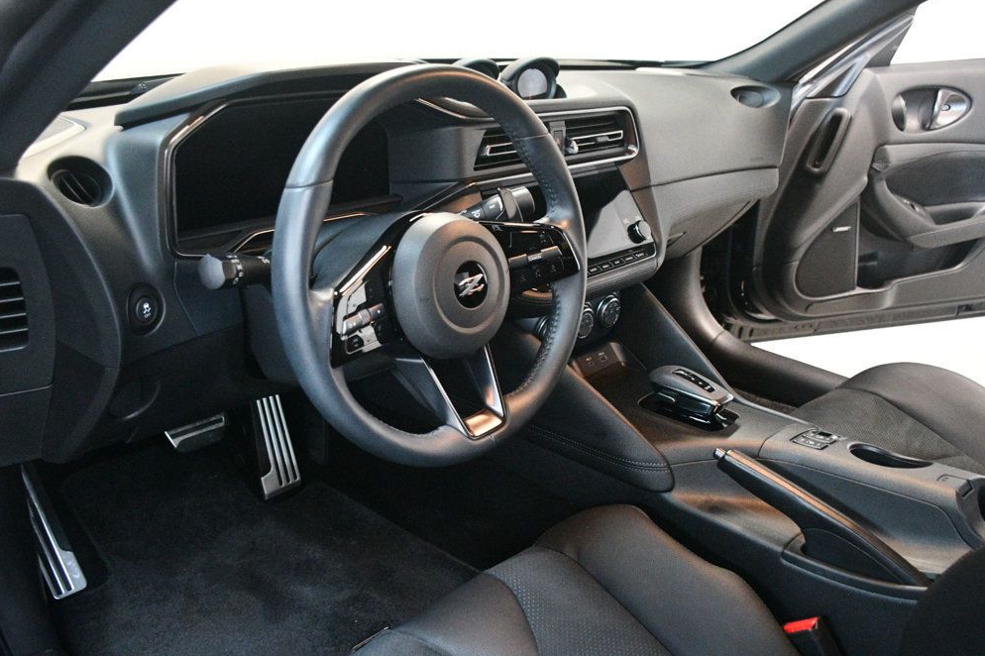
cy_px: 334
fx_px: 930
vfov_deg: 38.9
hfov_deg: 55.8
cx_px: 482
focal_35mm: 34
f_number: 3.5
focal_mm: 22
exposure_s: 1/60
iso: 6400
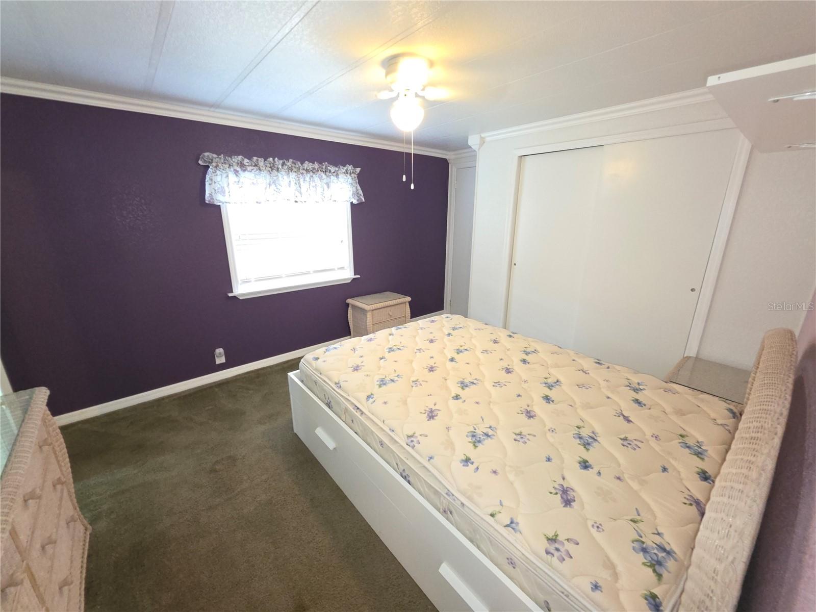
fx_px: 306
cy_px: 306
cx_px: 408
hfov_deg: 106.2
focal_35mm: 13
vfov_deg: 89.9
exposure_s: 1/30
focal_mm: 2.2
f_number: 1.9
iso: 320
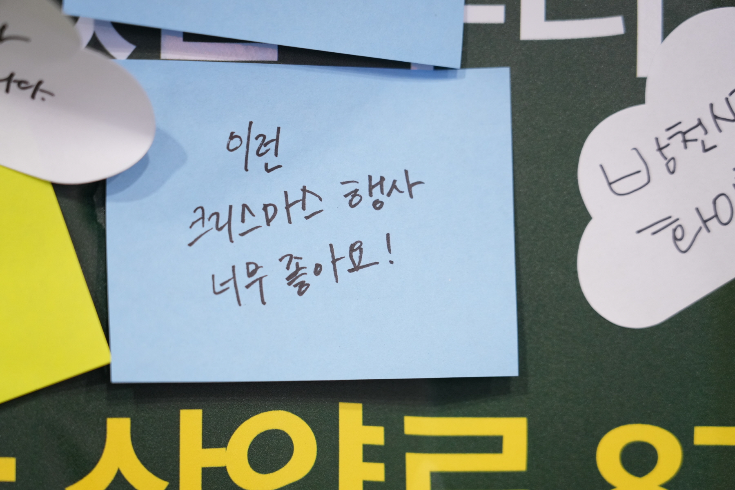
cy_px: 245
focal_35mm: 105
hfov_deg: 19.5
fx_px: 2144
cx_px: 368
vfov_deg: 13.0
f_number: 4
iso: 1600
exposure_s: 1/160
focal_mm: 105
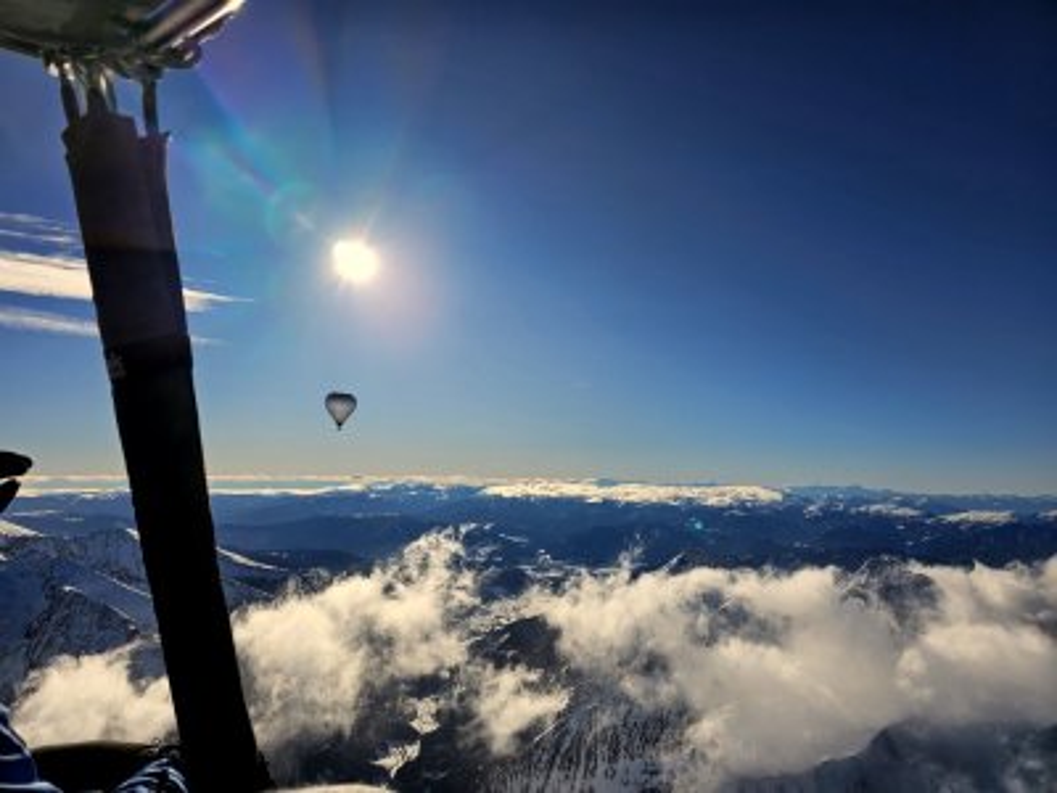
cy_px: 396
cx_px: 528
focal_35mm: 23
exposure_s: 1/2760
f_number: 1.7
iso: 10
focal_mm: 6.3
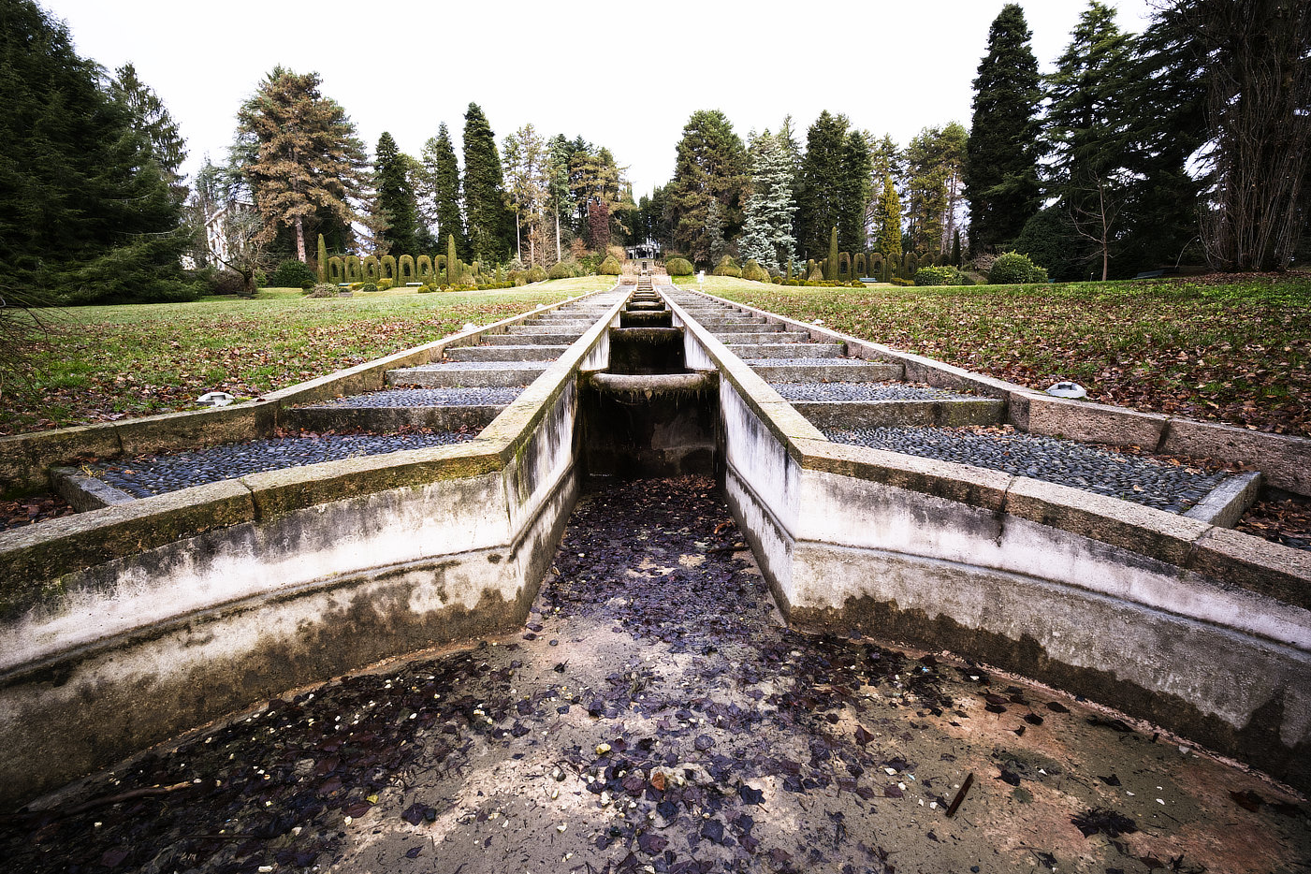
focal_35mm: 15
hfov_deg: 100.4
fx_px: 546
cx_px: 664
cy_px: 451
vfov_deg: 77.3
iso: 500
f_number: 9
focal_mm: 9
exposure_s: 1/60
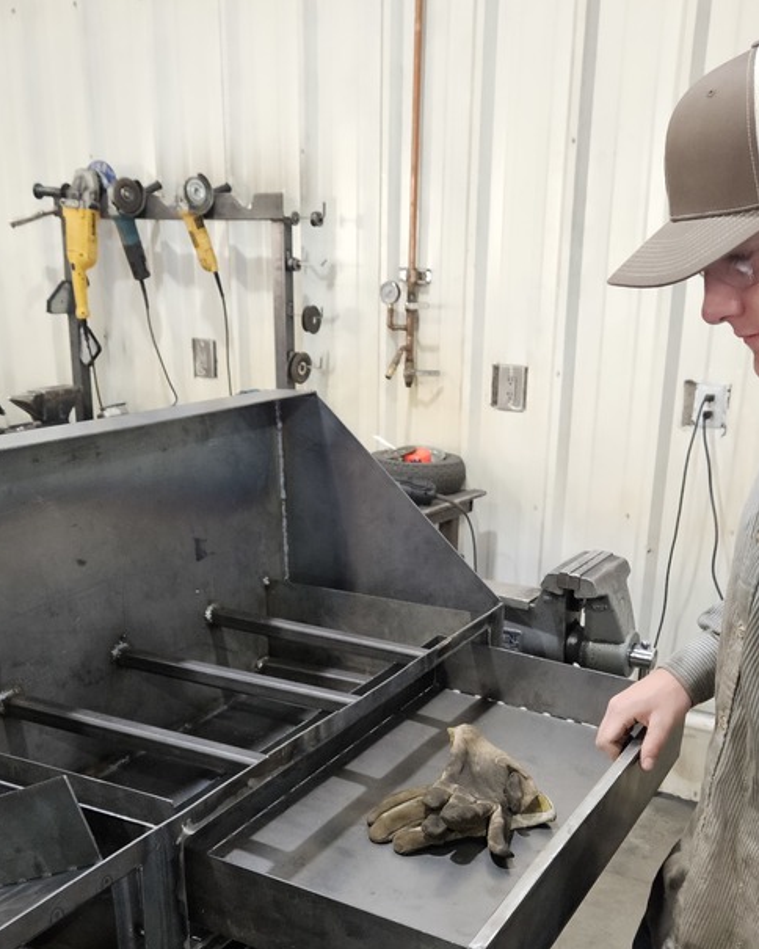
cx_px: 408
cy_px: 676
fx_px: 1067
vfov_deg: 46.7
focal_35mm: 38
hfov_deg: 39.1
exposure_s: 1/120
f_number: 1.8
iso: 500
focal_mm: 5.4
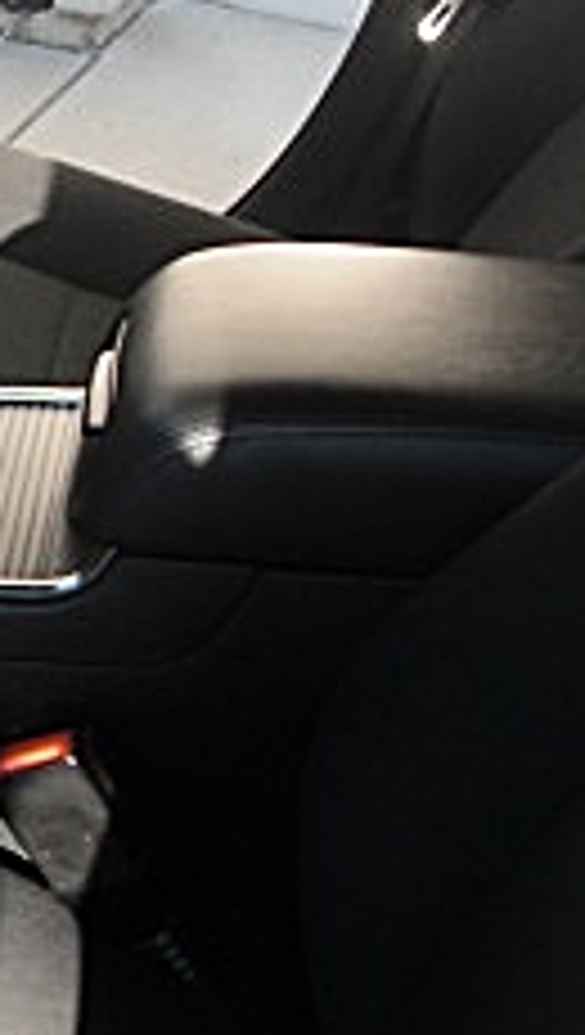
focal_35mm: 109
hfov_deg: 10.5
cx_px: -454
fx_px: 2995
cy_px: 446
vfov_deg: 19.6
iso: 50
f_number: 2.8
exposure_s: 1/100
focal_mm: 6.3
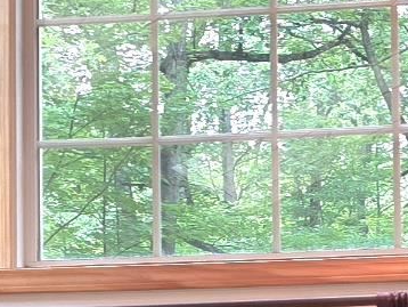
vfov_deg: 9.4
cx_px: 450
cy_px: 439
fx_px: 1816
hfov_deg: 12.6
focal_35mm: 154
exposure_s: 1/120
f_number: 1.7
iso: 320
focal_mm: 6.3
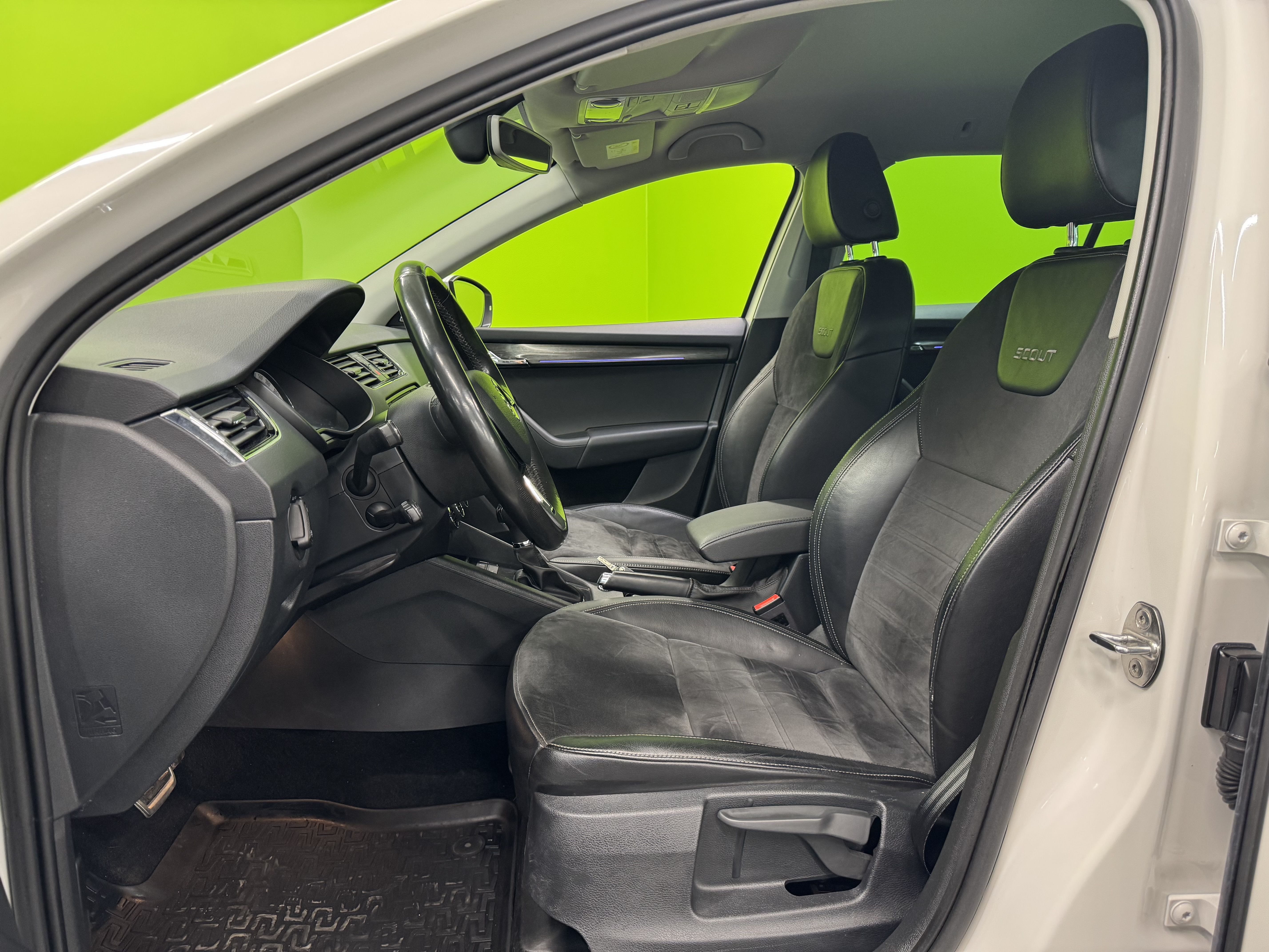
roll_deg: +0.7
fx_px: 880
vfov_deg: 56.8
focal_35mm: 24
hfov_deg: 71.6
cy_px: 476
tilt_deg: -10.4
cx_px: 634
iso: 250
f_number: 1.78
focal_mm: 6.76
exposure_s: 1/50
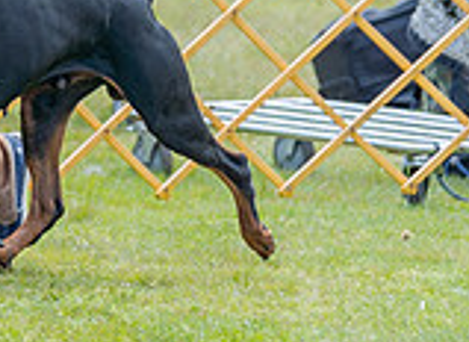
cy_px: -258
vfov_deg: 2.0
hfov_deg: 2.8
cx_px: -94
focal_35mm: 714
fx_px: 9580
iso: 100
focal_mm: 143
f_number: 2.8
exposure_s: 1/800
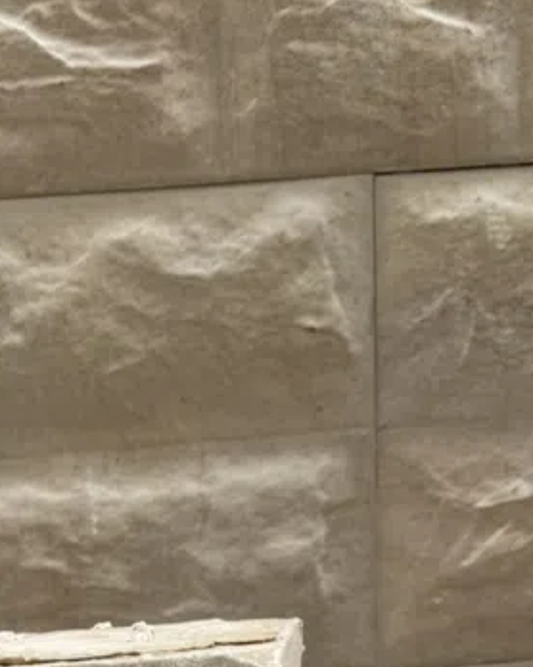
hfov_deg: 16.2
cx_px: -52
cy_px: 1076
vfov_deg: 18.0
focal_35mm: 92
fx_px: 1816
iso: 80
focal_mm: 6.76
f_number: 1.78
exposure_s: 1/1094
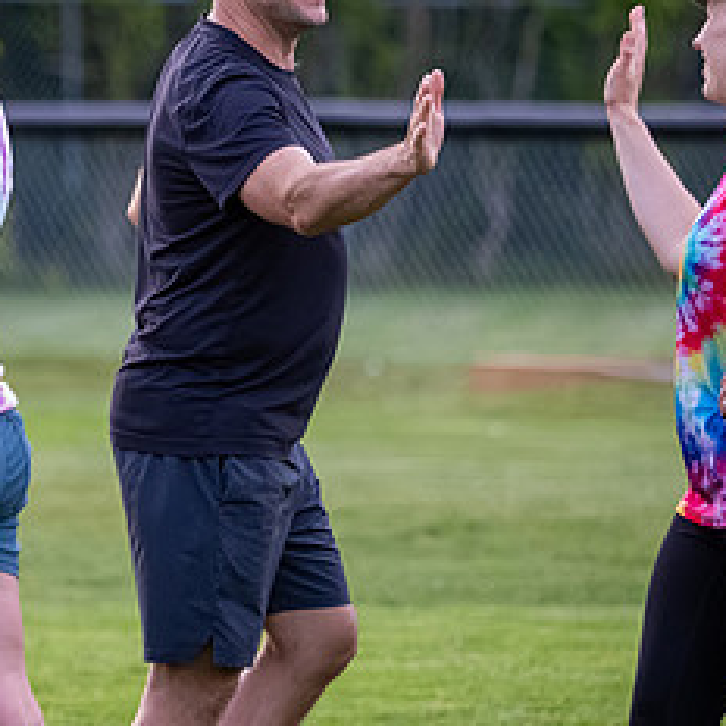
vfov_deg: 2.6
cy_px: 305
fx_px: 15708
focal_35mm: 662
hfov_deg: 2.6
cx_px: 25
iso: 2000
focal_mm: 150
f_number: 2.8
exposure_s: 1/1000
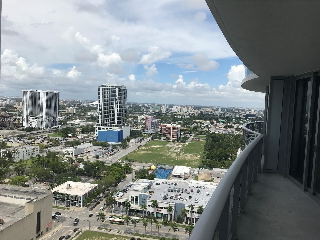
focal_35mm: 28
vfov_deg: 49.7
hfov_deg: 63.4
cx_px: 160
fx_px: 259
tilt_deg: -2.7
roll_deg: -3.6
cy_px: 120
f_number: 1.8
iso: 20
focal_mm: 3.99
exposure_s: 1/3831
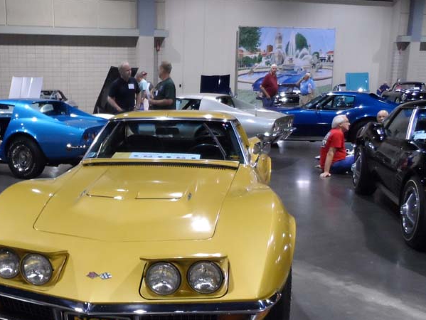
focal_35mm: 41
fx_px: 505
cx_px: 95
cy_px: 214
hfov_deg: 43.9
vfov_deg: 34.8
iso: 320
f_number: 3.2
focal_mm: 4
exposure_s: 1/30
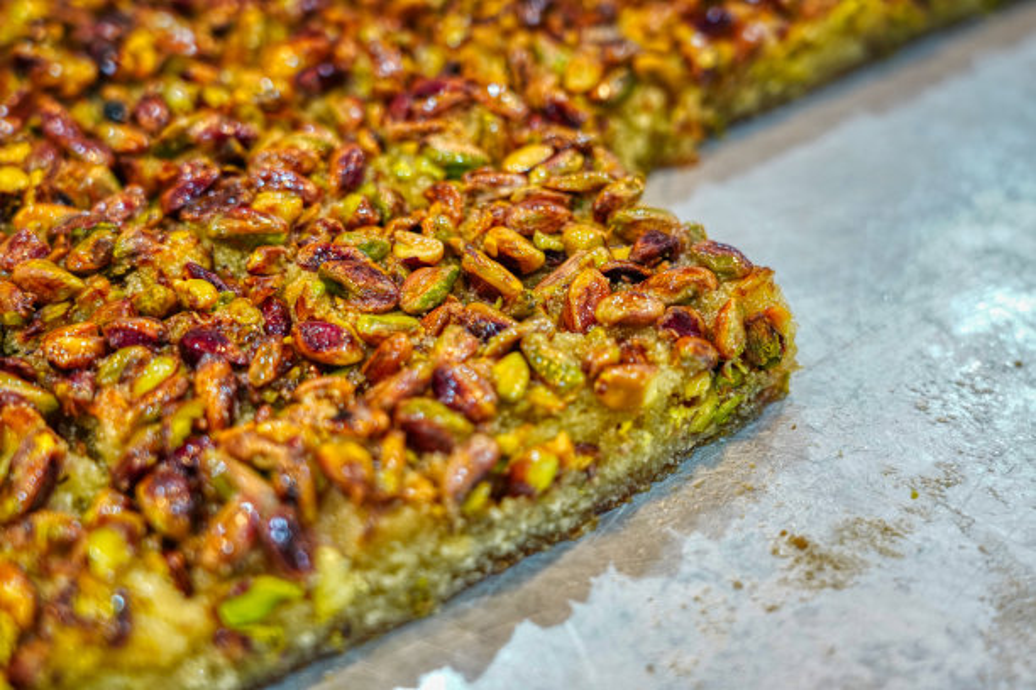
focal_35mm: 55
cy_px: 345
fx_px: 1583
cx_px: 518
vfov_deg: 24.6
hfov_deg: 36.2
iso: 2000
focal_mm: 55
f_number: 4.5
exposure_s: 1/160
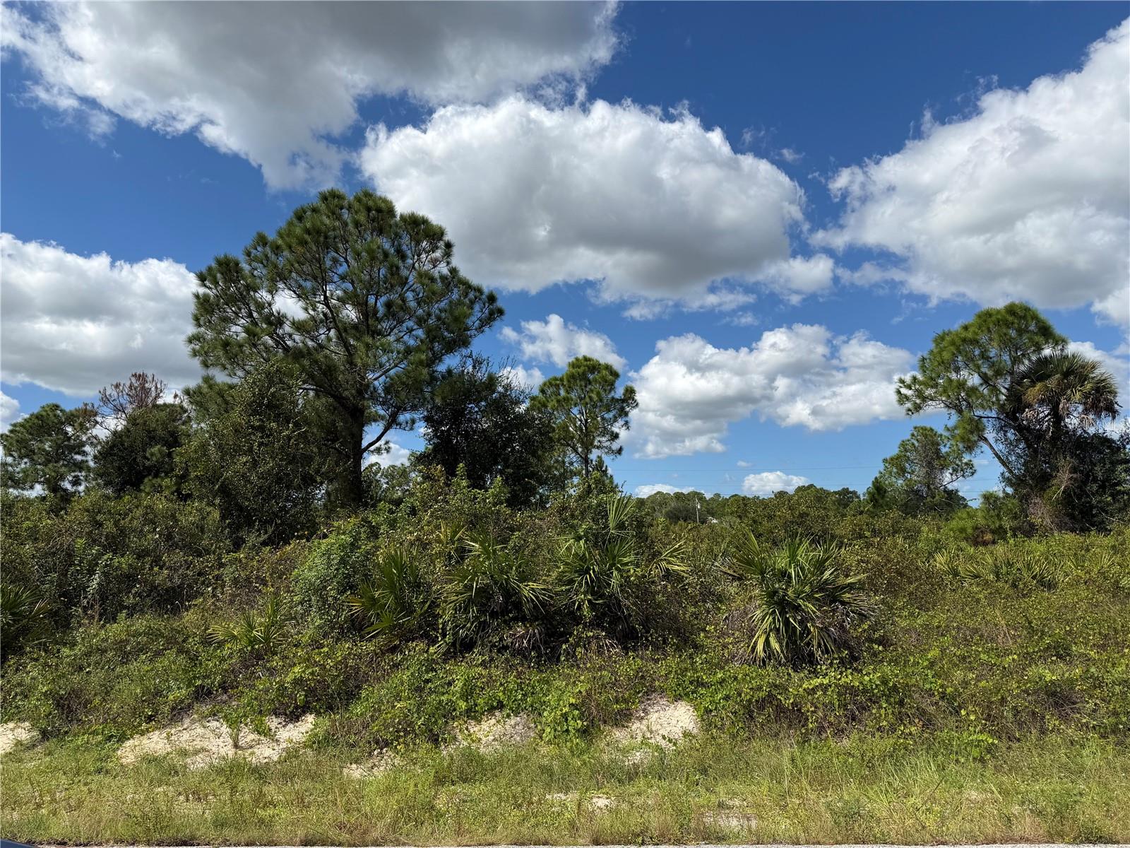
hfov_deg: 71.6
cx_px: 565
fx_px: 783
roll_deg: +0.5
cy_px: 424
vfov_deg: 56.8
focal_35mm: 24
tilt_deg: +8.0
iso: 80
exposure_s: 1/7353
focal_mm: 6.76
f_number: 1.78
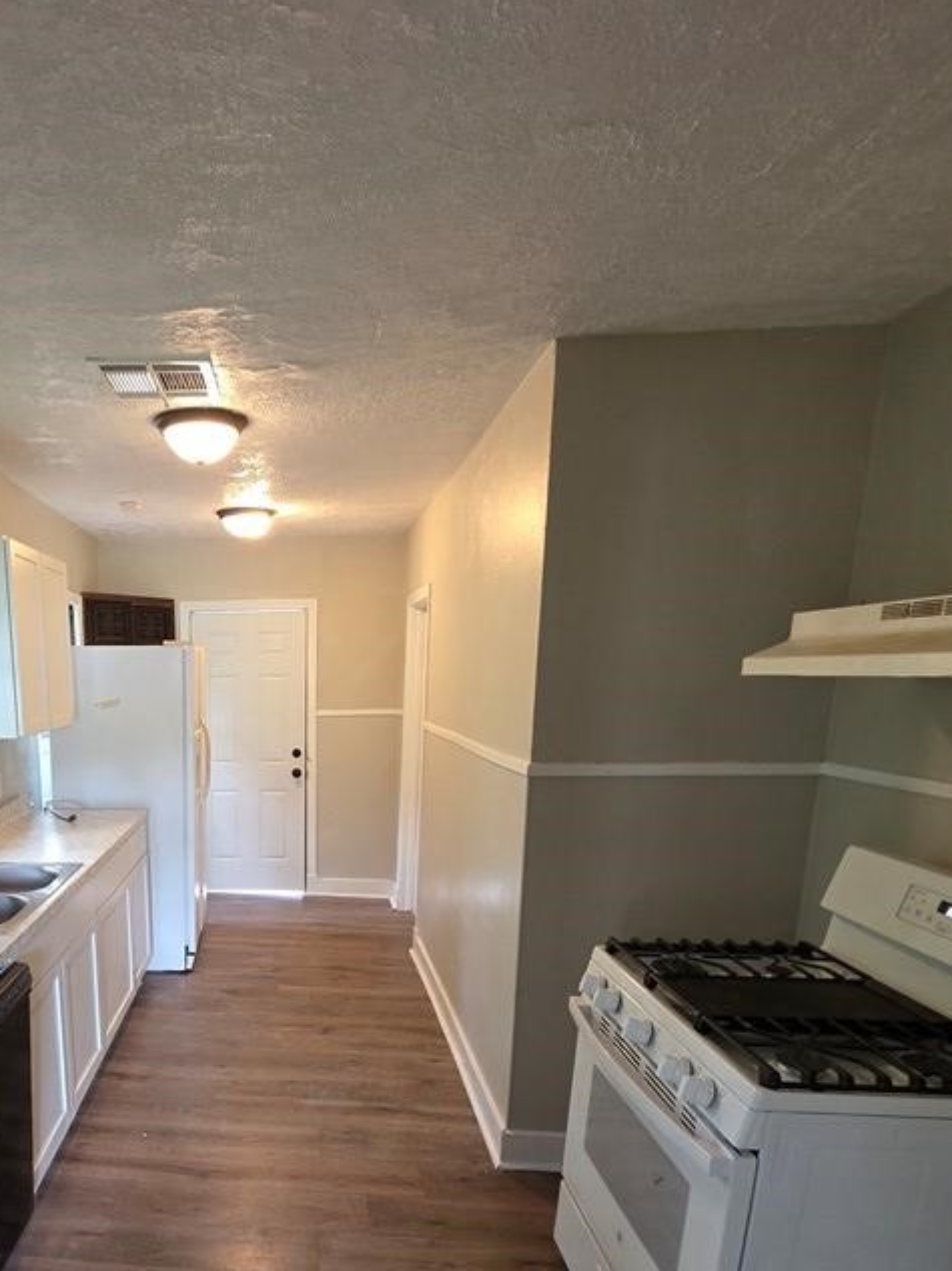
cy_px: 856
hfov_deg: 59.2
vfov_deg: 76.3
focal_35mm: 21
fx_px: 771
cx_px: 210
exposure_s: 1/60
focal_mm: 2.2
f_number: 1.9
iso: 500
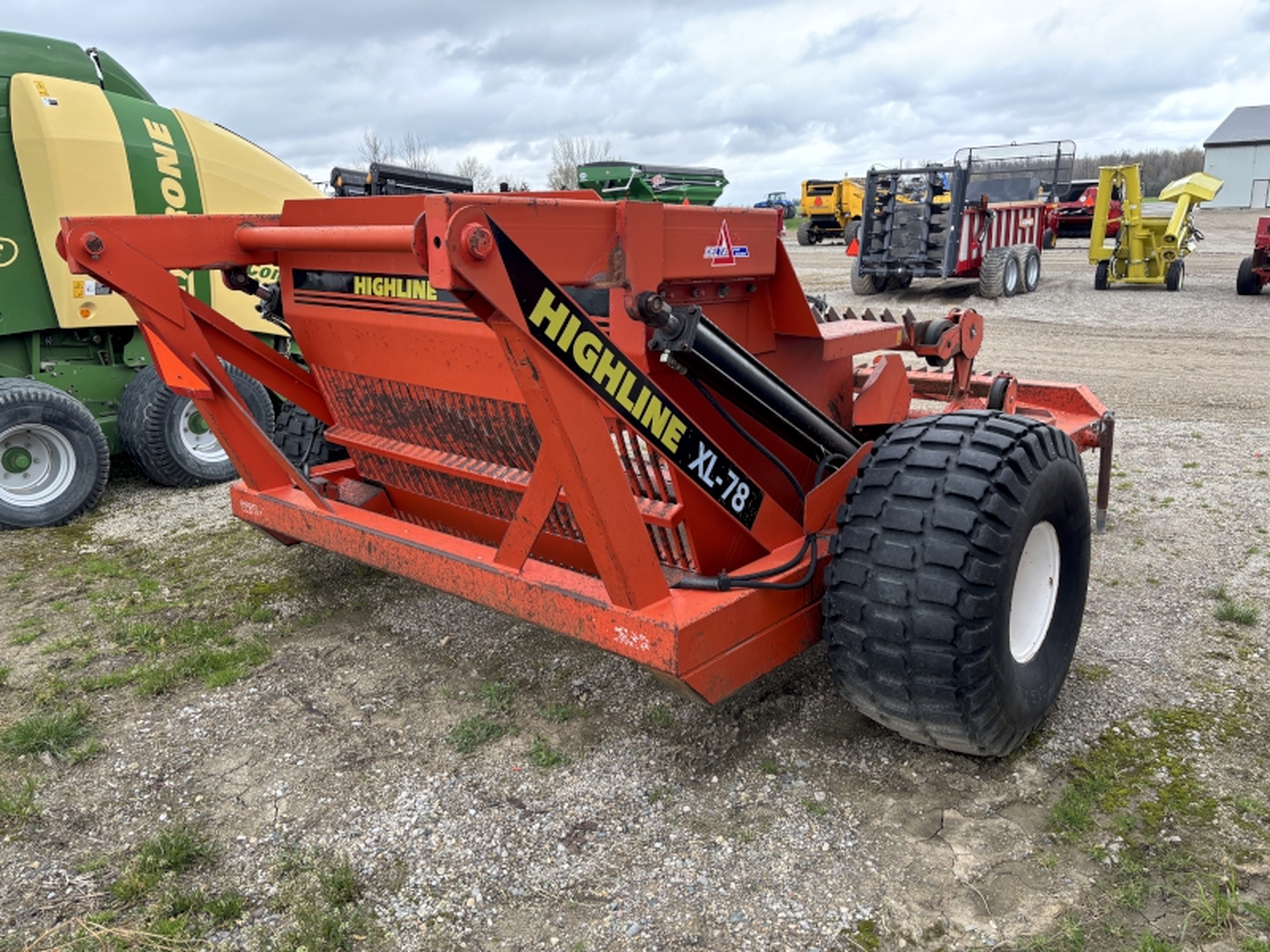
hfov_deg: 67.3
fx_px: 954
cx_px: 635
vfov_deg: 53.1
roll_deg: +1.4
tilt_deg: -14.3
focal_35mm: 26
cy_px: 476
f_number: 1.6
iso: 50
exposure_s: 1/231
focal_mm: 5.96
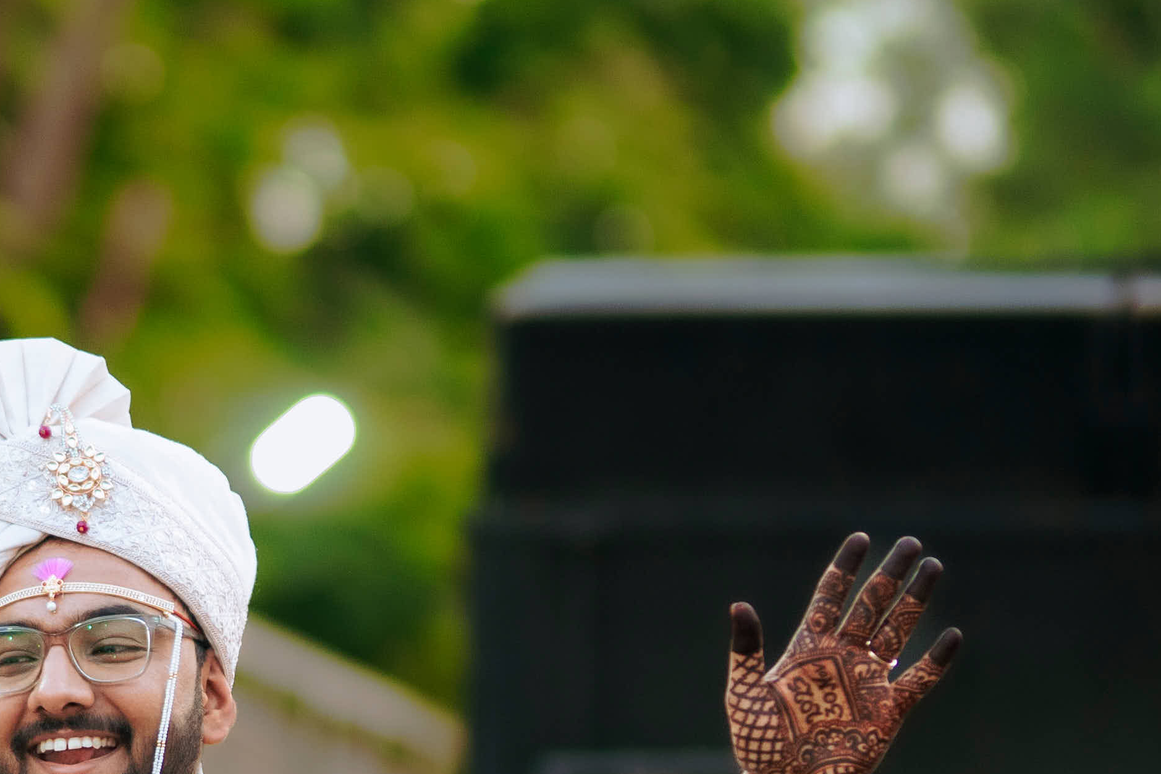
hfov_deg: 6.5
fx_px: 10223
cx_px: -58
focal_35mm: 317
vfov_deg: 4.3
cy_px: 832
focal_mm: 85
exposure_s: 1/320
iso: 500
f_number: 1.6
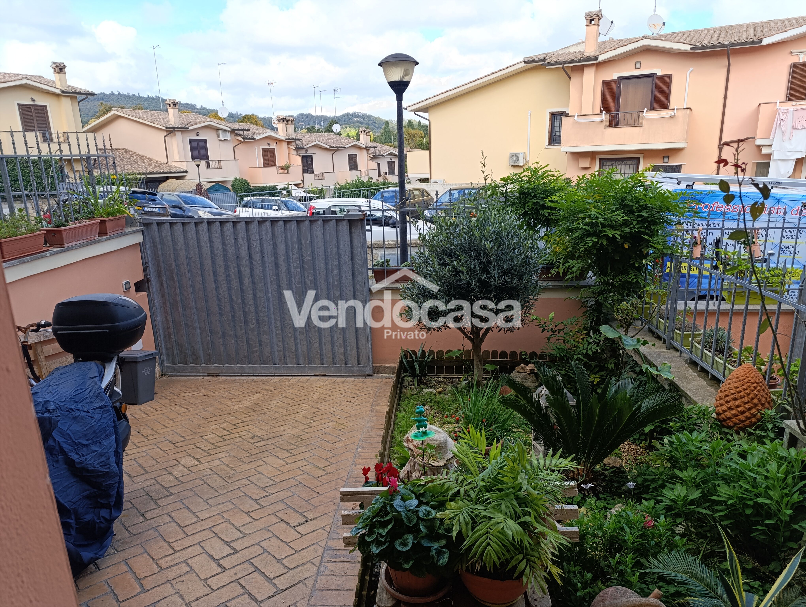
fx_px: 536
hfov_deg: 73.8
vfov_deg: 59.0
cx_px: 403
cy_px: 304
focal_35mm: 23
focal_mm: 6.14
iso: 50
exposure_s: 1/141
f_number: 1.6
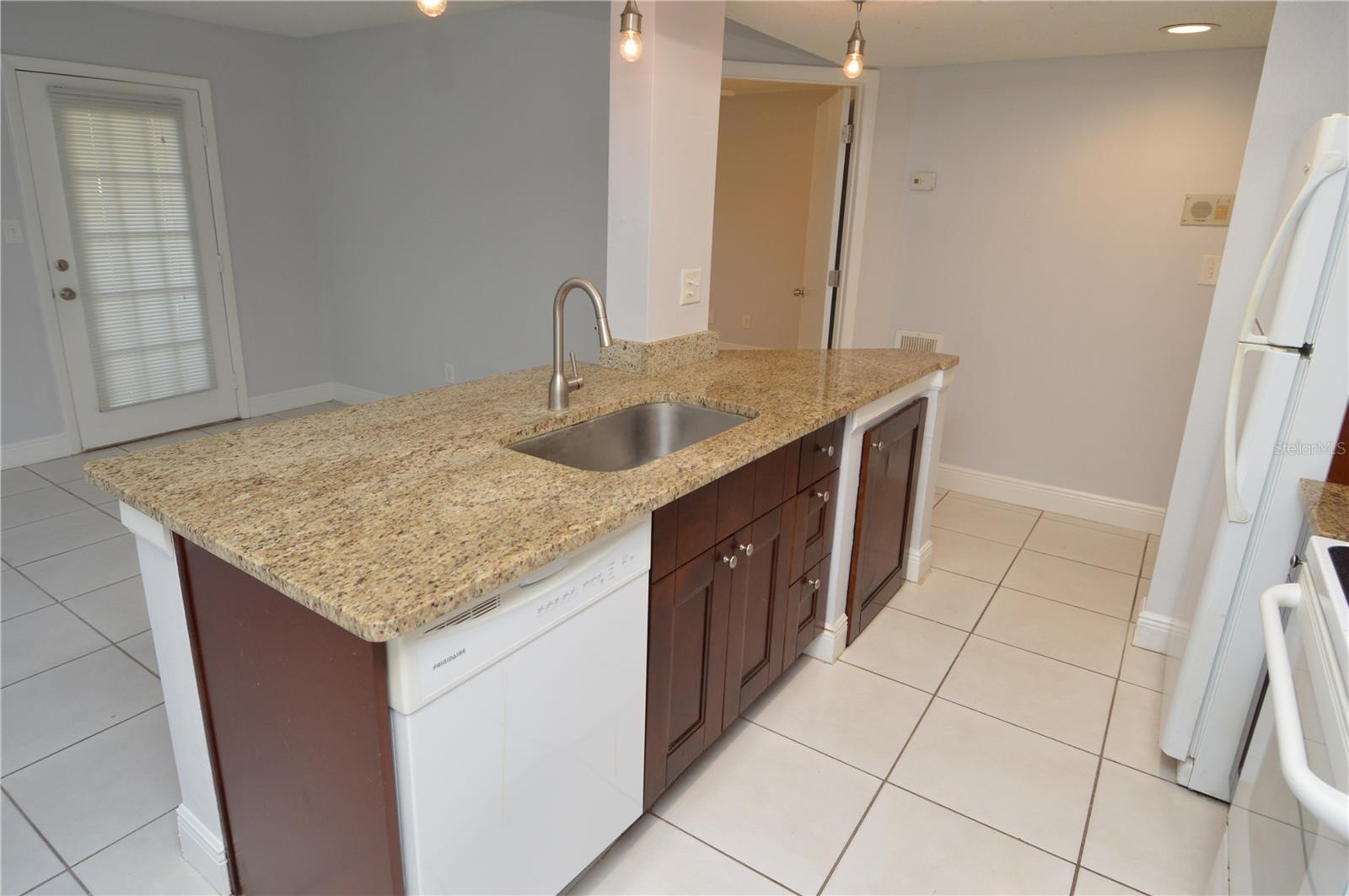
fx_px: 674
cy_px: 448
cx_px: 674
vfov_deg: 67.3
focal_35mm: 18
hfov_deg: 90.1
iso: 400
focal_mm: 12
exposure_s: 1/80
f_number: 4.5
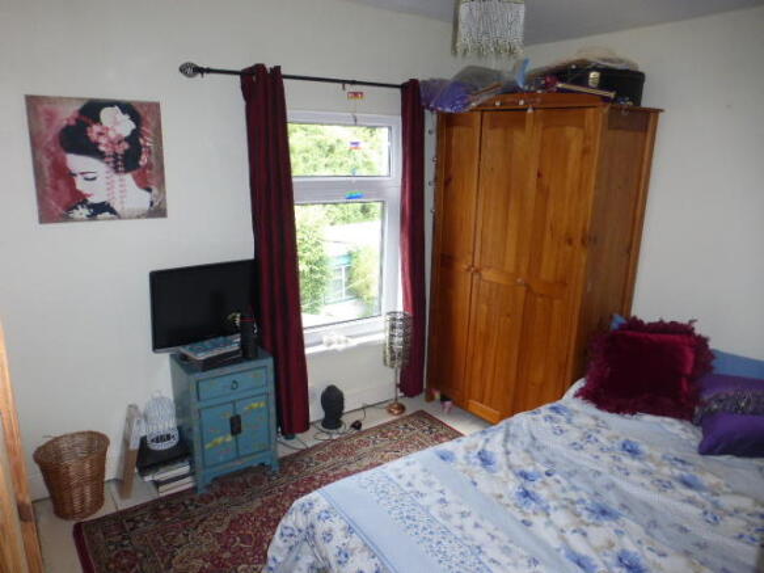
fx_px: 530
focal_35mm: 24
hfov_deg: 71.6
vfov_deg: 56.8
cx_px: 382
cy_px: 286
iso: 160
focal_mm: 4.3
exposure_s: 1/60
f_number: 3.3
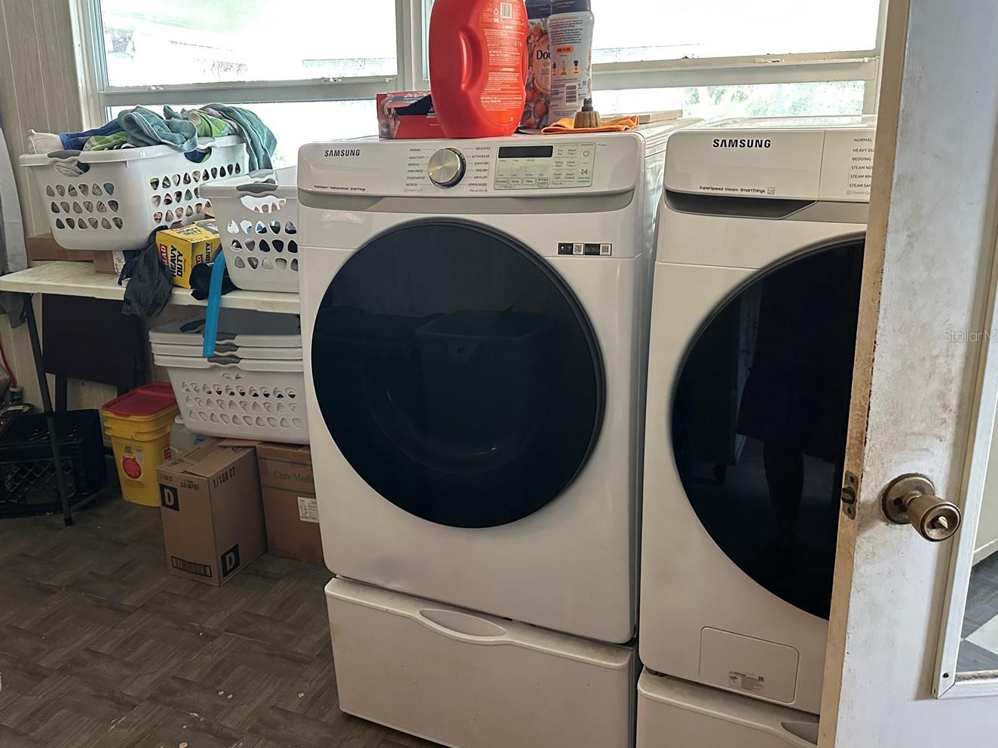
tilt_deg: -14.4
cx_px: 411
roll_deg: +1.3
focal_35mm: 29
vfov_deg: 48.2
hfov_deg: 61.2
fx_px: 836
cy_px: 335
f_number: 1.78
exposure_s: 1/60
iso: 640
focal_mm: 6.86
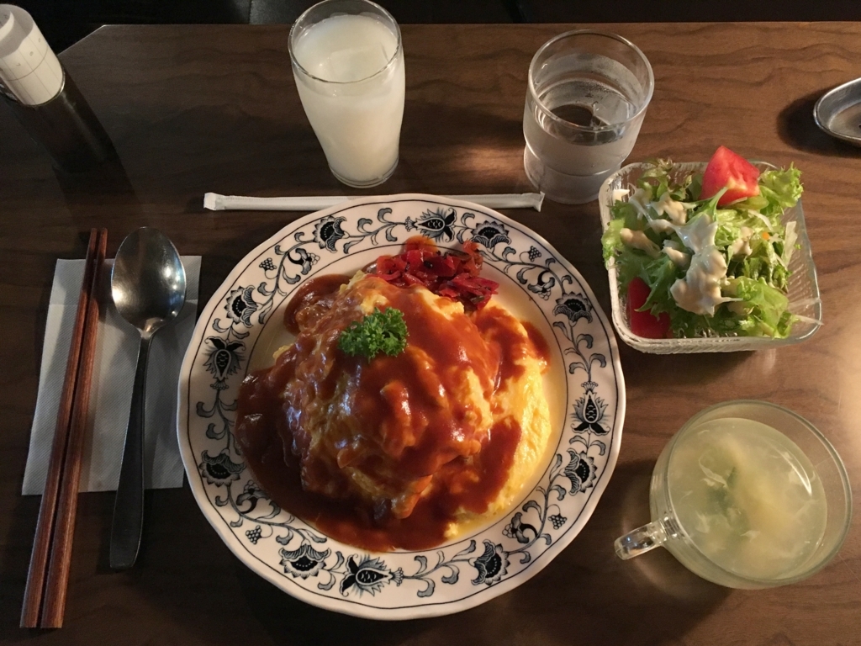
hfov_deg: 61.7
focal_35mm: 29
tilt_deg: -67.0
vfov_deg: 48.2
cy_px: 323
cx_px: 430
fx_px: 721
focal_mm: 4.15
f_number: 2.2
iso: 200
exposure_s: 1/30
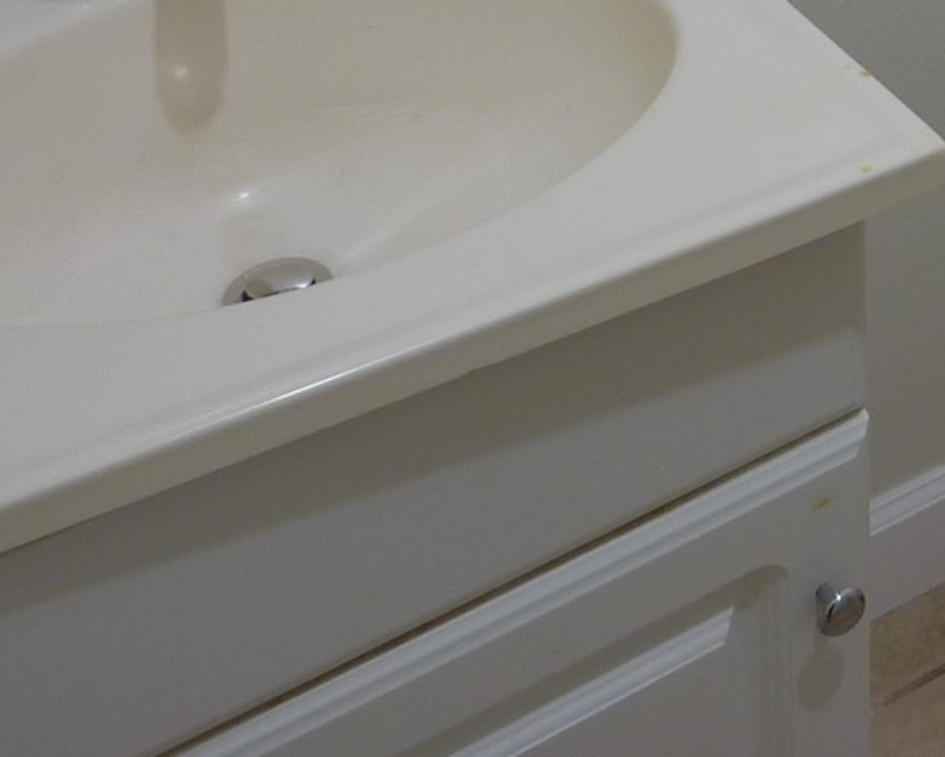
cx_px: 1057
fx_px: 2014
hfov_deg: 24.5
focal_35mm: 72
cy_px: -281
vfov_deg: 19.3
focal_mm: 4.1
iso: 100
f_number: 3.3
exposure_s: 1/30
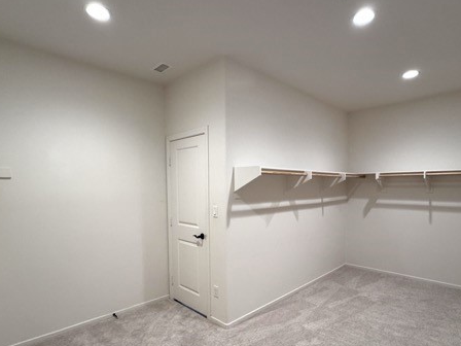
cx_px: 249
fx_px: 266
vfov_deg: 65.5
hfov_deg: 81.6
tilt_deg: -4.1
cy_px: 202
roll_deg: +0.7
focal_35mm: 20
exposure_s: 1/120
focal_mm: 2.22
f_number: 2.2
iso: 200
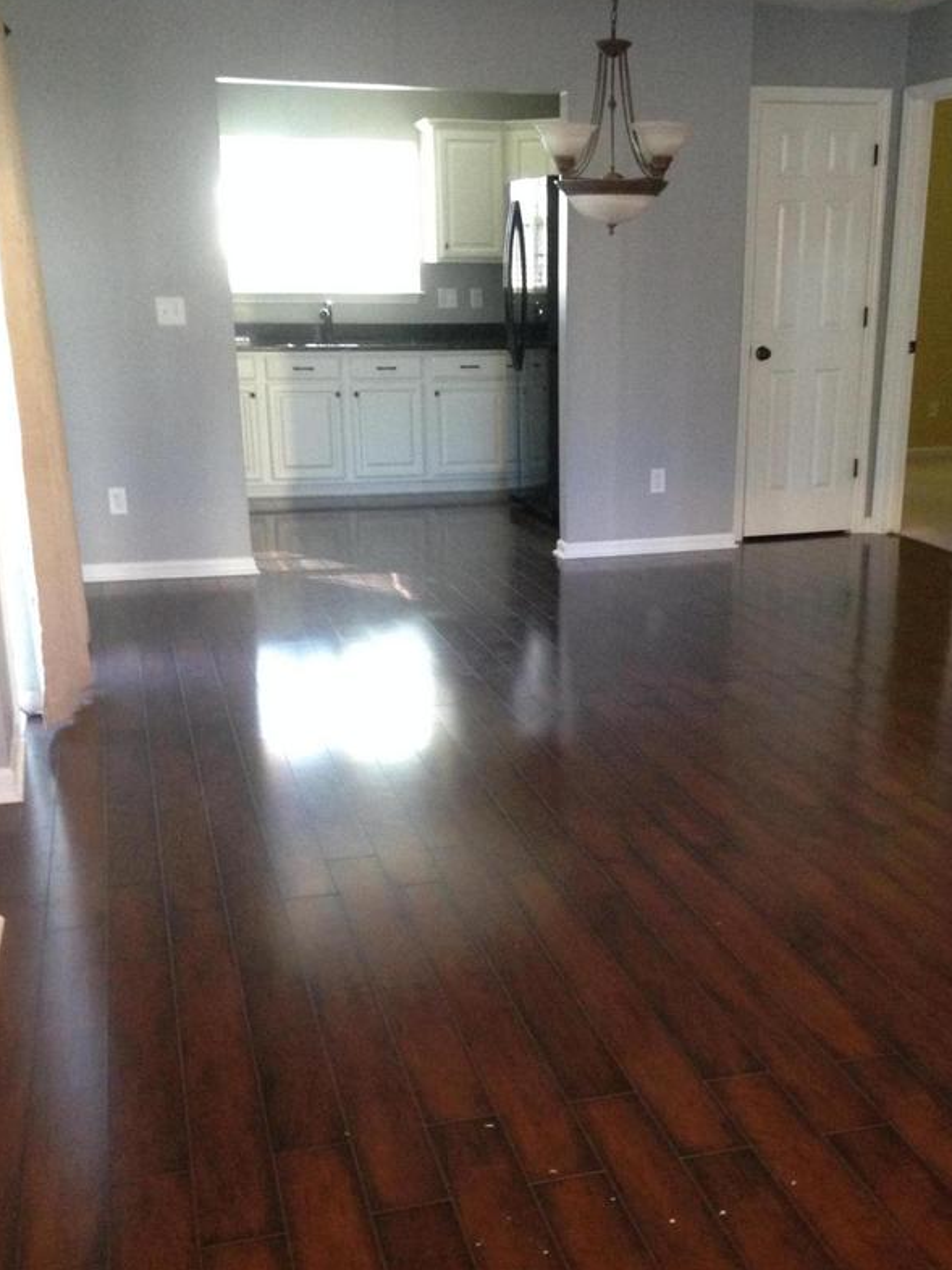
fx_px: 1578
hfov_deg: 33.5
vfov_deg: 43.7
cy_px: 730
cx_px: 564
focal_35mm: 43
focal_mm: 4.12
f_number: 2.4
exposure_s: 1/17
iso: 320
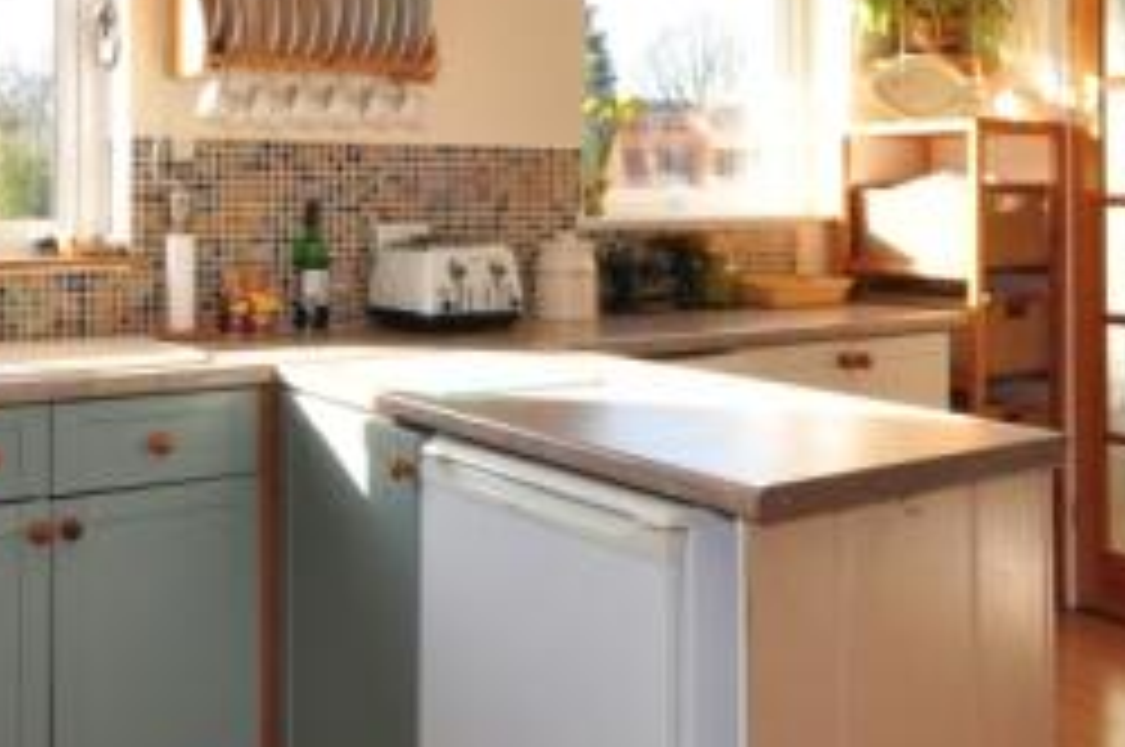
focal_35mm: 43
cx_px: 400
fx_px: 1352
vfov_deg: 29.9
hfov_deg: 44.7
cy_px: 117
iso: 200
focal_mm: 11
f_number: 11
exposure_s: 1/15
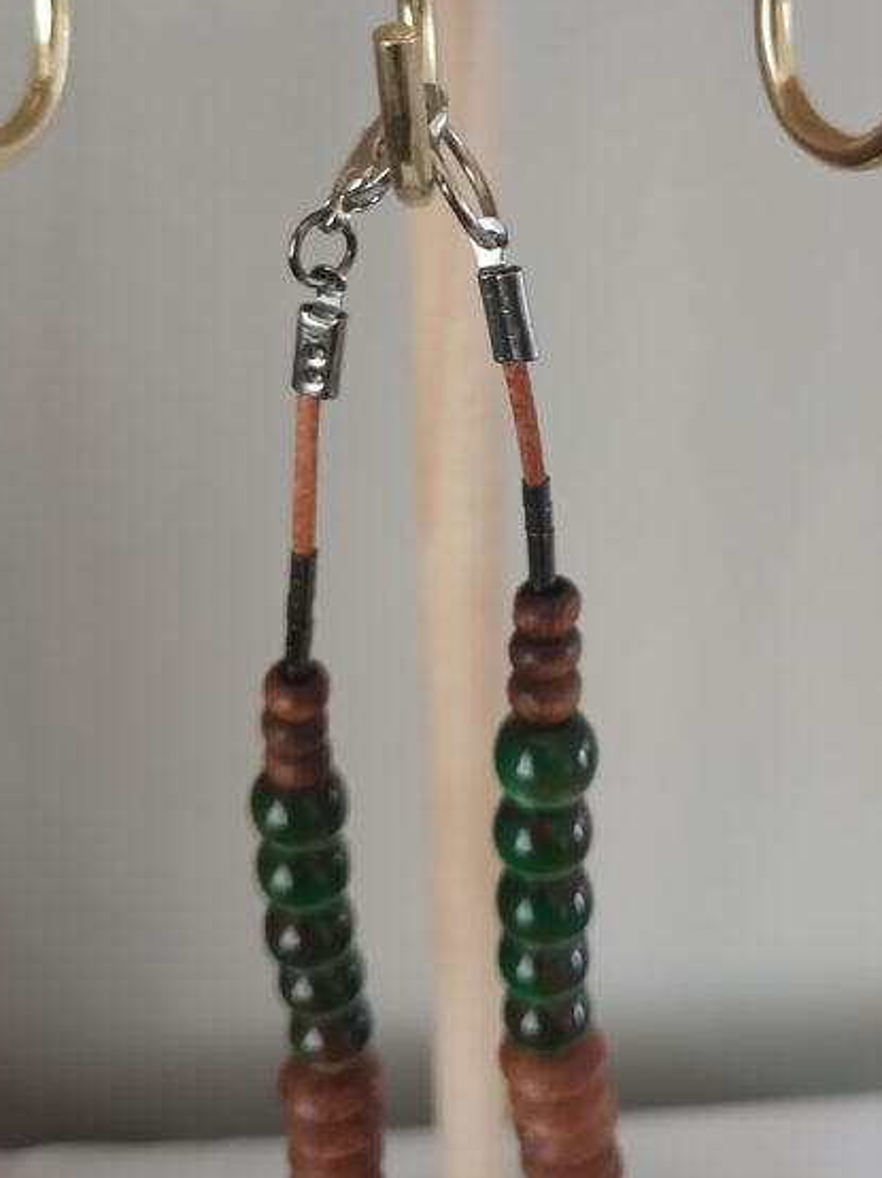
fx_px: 1326
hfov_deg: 36.7
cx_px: 510
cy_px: 351
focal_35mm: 39
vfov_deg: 46.8
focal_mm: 3.98
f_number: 1.8
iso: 250
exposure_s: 1/33.3
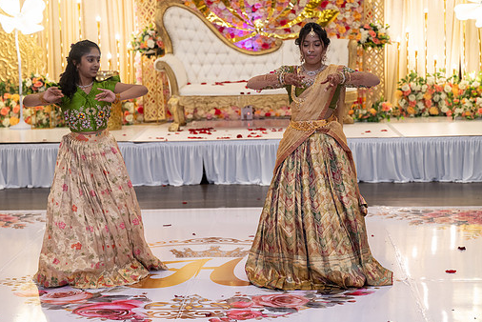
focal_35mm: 82
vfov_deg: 16.7
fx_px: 1098
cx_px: 211
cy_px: 155
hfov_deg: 24.7
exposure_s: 1/160
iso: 1000
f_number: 3.2
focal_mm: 71
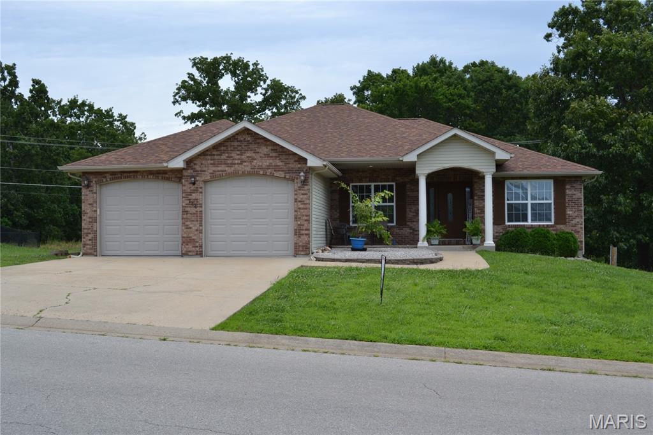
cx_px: 326
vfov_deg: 34.2
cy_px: 218
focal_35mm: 39
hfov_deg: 49.6
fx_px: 707
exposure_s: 1/250
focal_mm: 26
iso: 100
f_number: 7.1
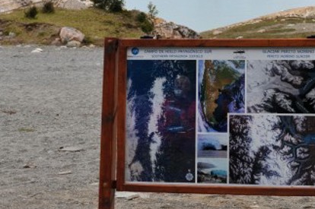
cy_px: 7
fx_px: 778
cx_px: 219
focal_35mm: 89
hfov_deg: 22.8
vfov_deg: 15.1
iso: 200
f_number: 9
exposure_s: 1/160
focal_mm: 24
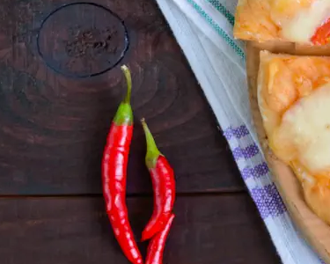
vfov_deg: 9.8
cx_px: 466
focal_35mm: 158
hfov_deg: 11.8
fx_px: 1538
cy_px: 48
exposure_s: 1/160
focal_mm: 35
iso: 200
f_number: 9
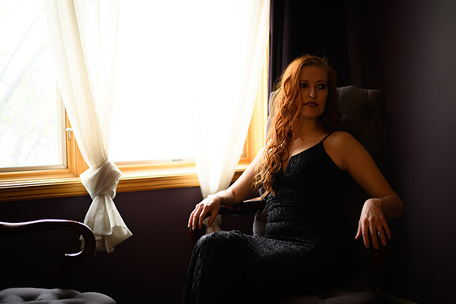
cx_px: 228
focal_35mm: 50
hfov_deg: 39.6
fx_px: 633
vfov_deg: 27.0
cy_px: 152
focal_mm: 50
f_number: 1.8
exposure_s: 1/250
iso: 800
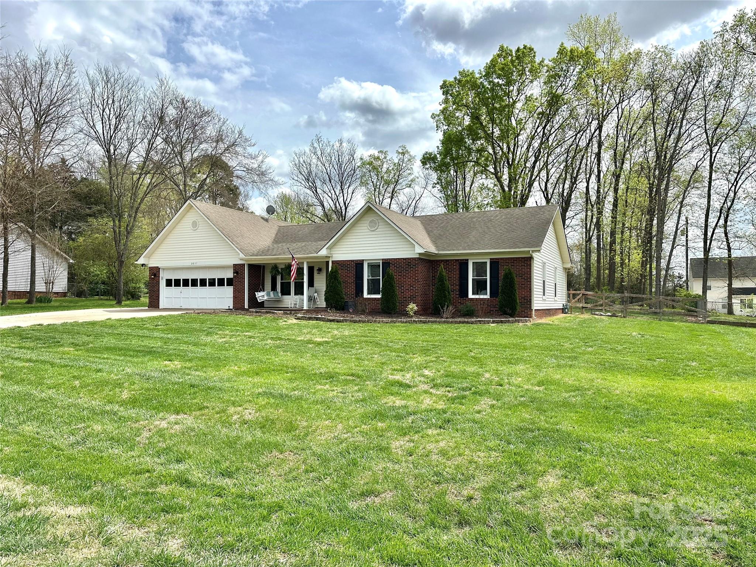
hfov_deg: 71.6
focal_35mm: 24
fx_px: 524
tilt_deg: +2.0
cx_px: 378
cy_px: 284
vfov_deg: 56.8
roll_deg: -0.3
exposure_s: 1/5000
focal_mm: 6.86
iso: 80
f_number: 1.78
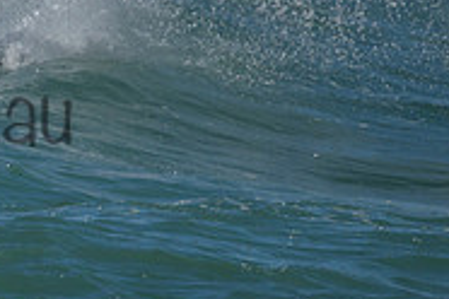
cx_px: -183
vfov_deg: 0.6
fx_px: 31141
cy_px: 88
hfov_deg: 0.8
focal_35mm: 2497
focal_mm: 800
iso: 1100
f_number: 11
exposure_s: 1/2000
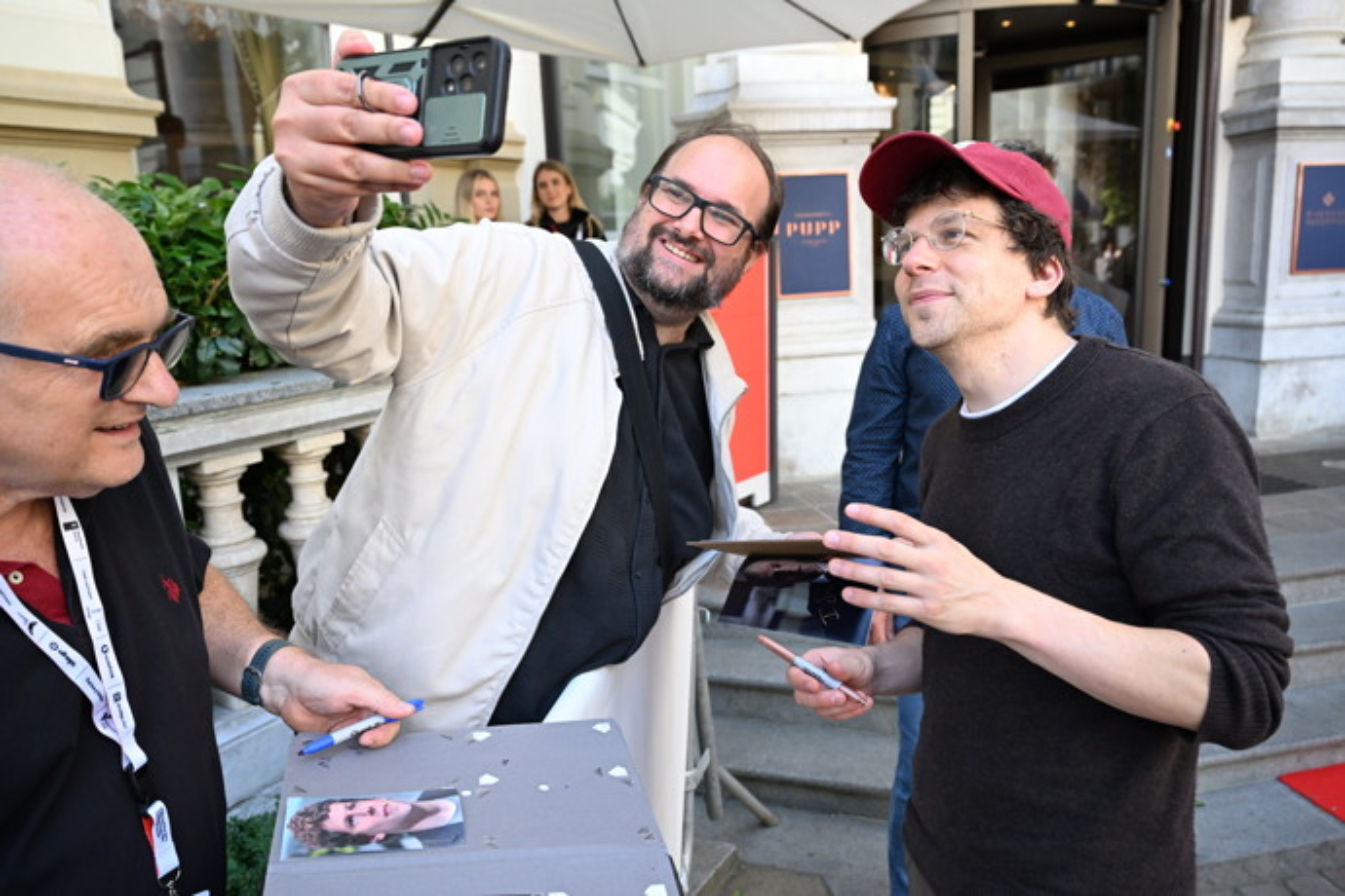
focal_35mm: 28
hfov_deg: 66.4
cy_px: 448
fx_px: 1027
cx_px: 672
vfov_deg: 47.2
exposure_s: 1/800
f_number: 4.5
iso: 1250
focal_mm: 27.5
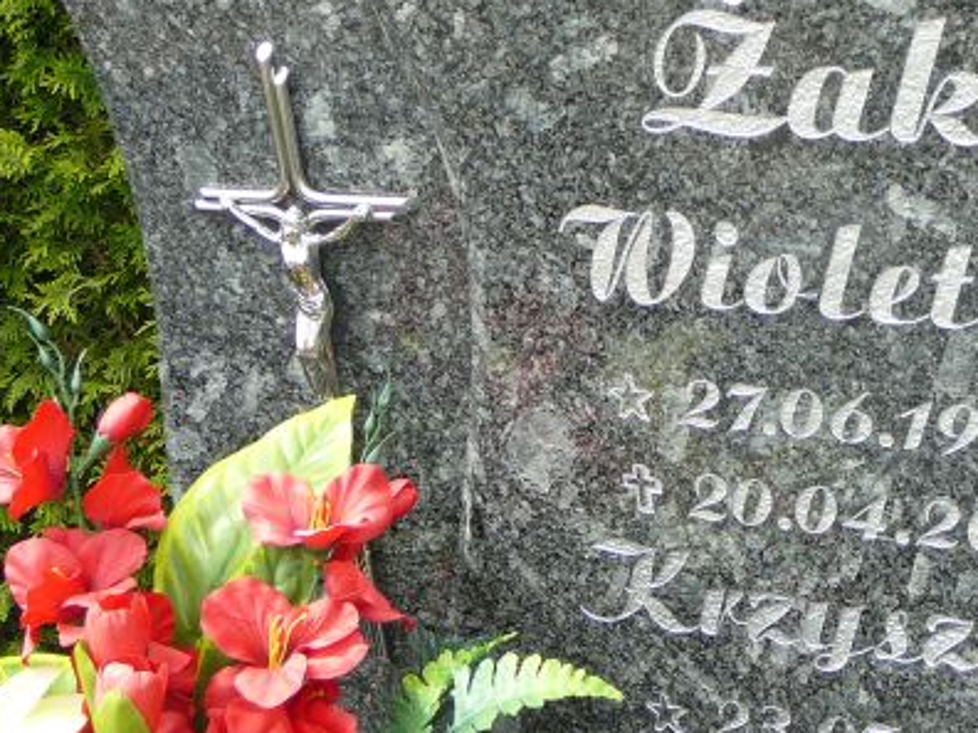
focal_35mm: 84
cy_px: 422
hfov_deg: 23.0
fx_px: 2373
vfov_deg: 17.6
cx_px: 780
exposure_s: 1/400
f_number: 3.4
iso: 80
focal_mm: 7.8
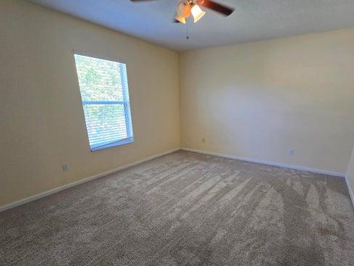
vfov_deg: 73.9
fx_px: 174
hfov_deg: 90.6
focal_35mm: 17
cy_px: 161
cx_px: 198
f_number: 2.2
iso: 125
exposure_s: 1/60
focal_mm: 2.2
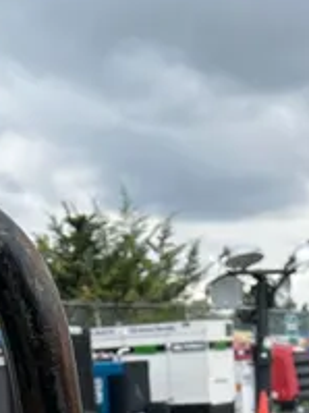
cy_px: 680
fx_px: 1144
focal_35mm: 96
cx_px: 141
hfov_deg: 15.4
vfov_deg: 17.6
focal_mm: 5.7
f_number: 1.5
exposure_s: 1/1280
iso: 50
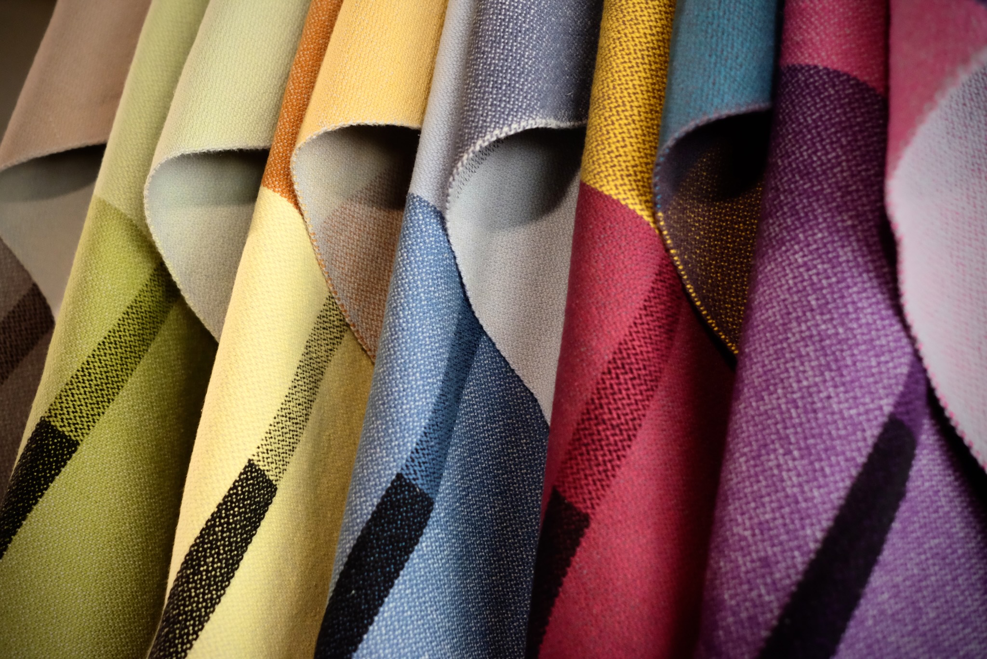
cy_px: 330
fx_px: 960
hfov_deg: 54.4
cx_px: 494
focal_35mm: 35
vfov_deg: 37.9
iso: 3200
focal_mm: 23
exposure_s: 1/200
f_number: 3.2
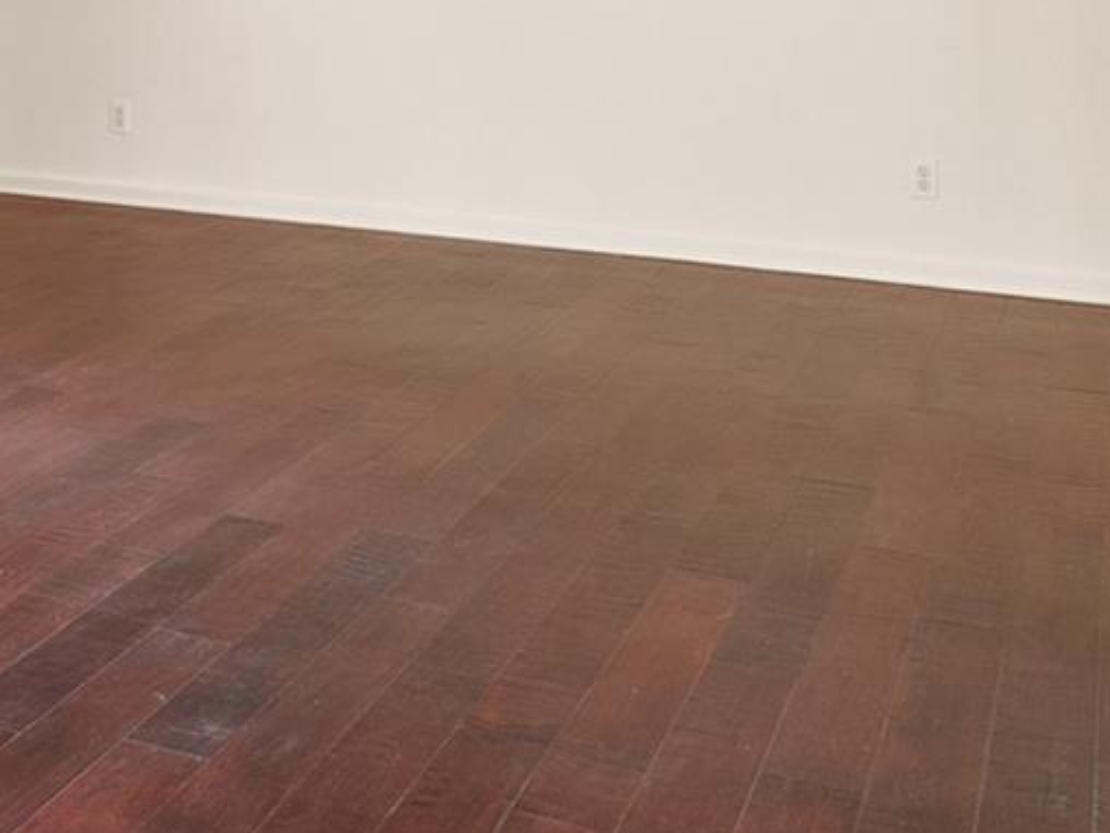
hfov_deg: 28.0
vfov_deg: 22.1
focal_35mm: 62
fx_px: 1988
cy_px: -132
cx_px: -157
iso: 800
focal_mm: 16
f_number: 9
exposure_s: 1/3
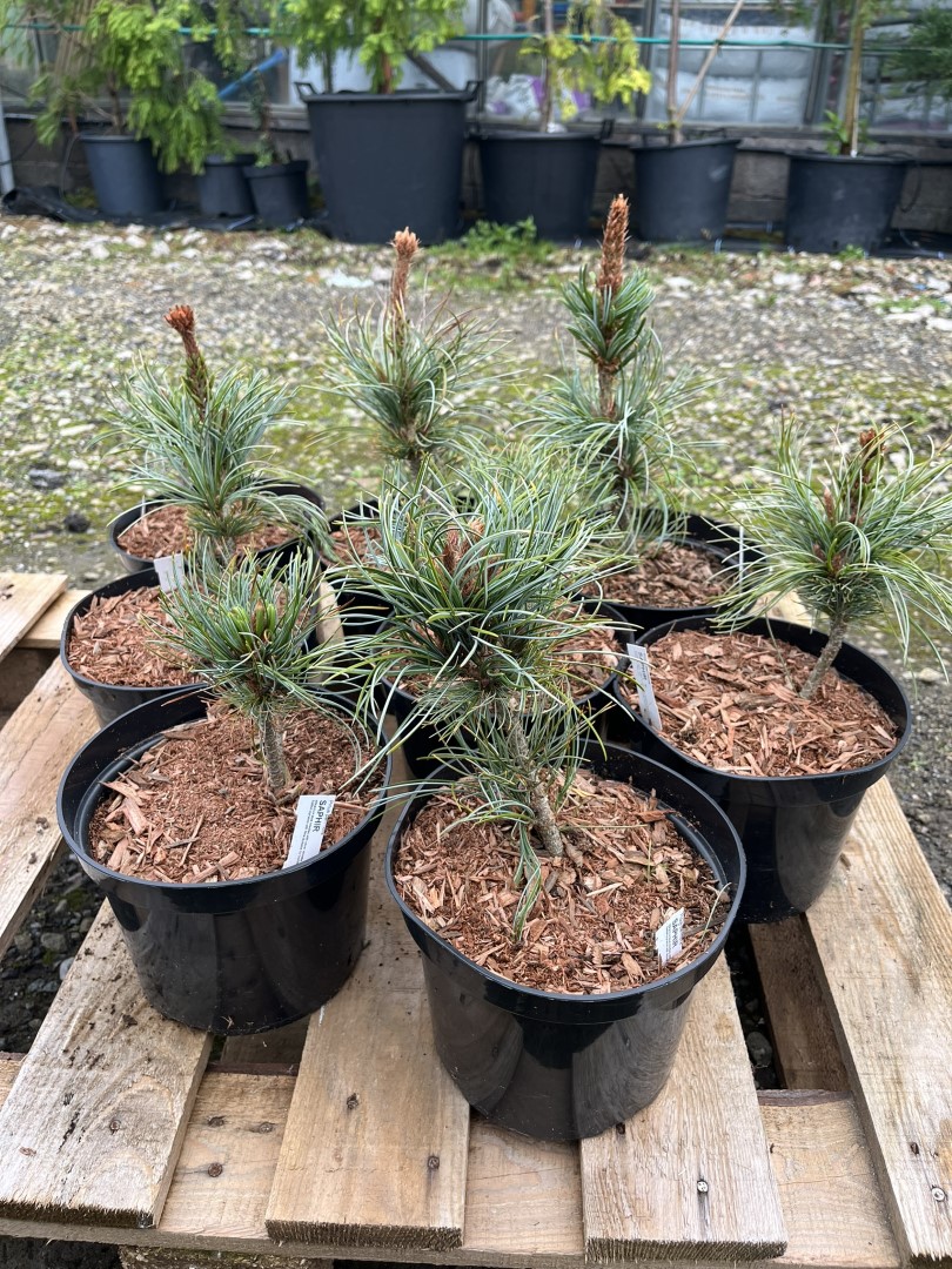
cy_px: 634
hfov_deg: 53.1
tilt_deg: -30.2
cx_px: 476
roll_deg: -0.9
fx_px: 953
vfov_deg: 67.3
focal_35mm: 26
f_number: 1.6
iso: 50
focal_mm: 5.1
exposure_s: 1/407
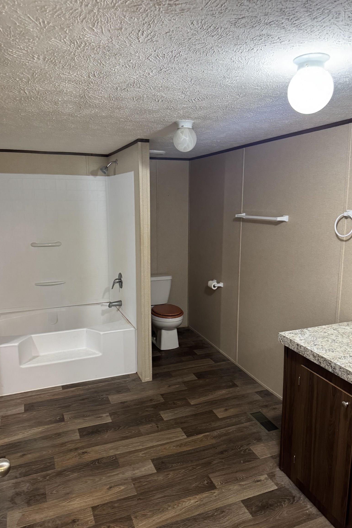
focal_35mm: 25
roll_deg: -0.4
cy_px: 264
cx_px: 168
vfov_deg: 71.5
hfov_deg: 51.3
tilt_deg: -9.8
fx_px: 367
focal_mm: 6.76
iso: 320
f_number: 1.78
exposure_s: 1/60
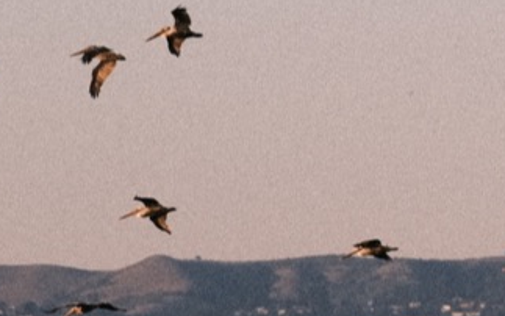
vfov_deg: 1.6
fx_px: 11453
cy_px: 91
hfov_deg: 2.5
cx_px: 802
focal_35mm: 832
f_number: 5.6
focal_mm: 110
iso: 320
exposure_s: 1/750
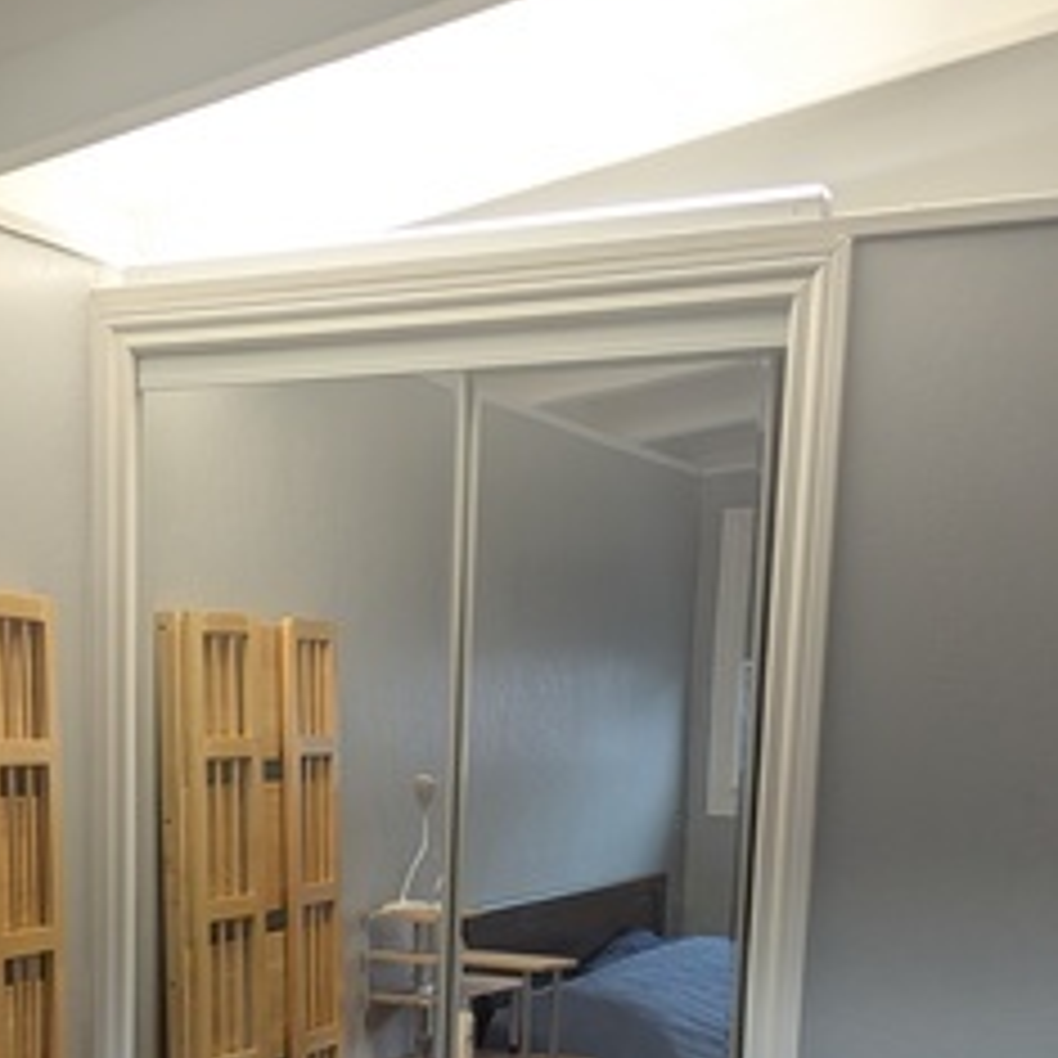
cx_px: 225
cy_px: 1053
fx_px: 2075
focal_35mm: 60
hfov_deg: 28.1
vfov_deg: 27.0
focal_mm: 6.81
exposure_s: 1/60
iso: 48
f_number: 1.85
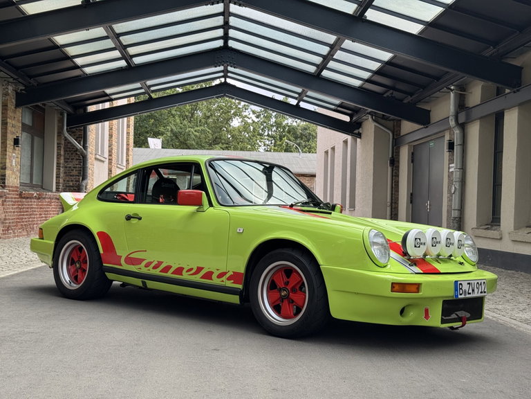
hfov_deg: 39.7
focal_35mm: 48
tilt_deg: +1.0
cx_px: 266
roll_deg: -1.1
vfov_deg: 30.3
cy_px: 200
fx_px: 736
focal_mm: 6.76
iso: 64
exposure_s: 1/700
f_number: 1.78
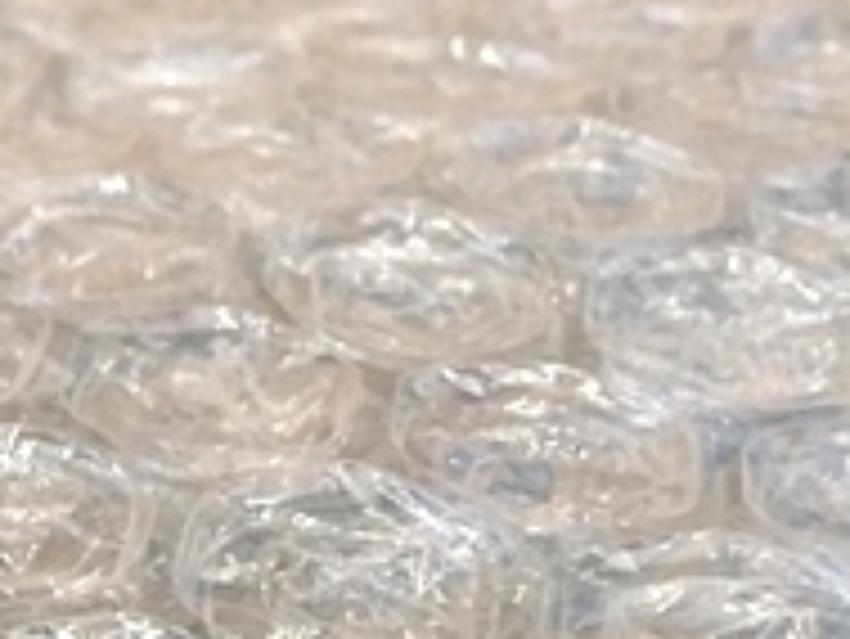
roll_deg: +0.7
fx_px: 2408
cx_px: -306
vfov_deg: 14.5
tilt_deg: -38.2
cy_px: 824
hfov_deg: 18.4
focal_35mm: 98
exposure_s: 1/30
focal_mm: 4.15
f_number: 2.2
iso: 64
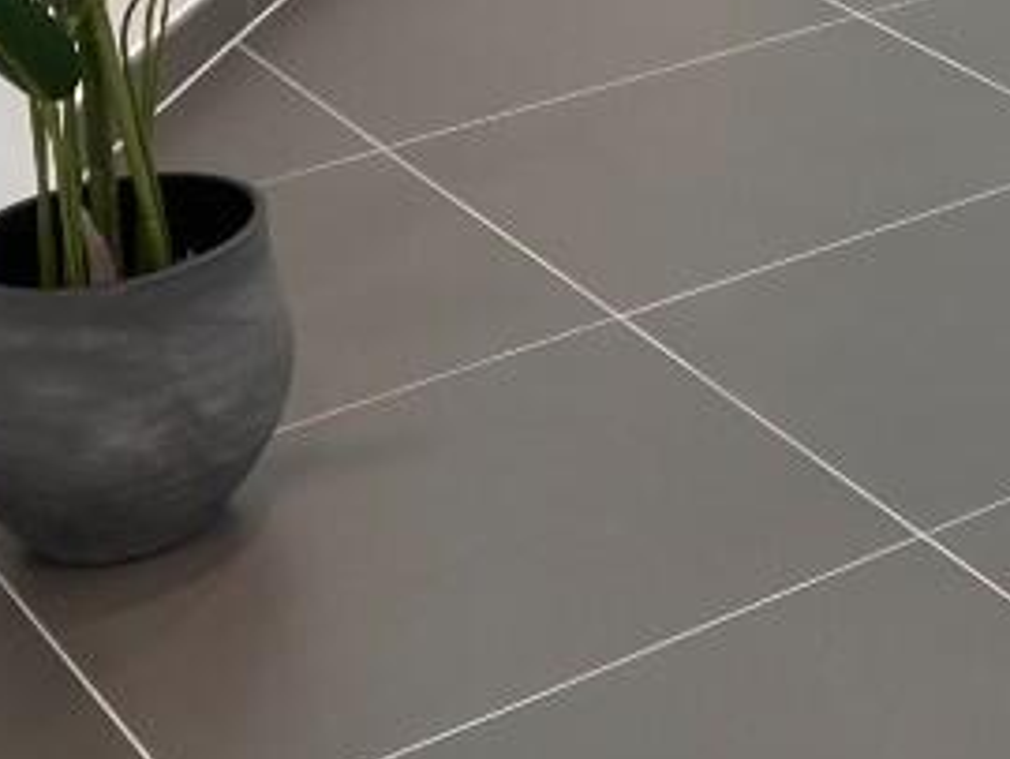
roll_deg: -0.6
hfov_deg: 15.8
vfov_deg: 12.6
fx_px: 3096
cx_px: 1803
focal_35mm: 106
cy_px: -662
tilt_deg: -7.4
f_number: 1.8
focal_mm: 3.99
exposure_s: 1/100
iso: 50
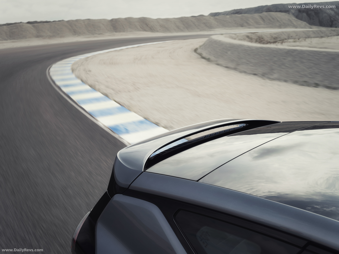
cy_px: 127
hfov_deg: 51.4
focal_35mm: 36
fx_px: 353
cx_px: 170
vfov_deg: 39.7
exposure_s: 1/40
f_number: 8
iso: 80
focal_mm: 45
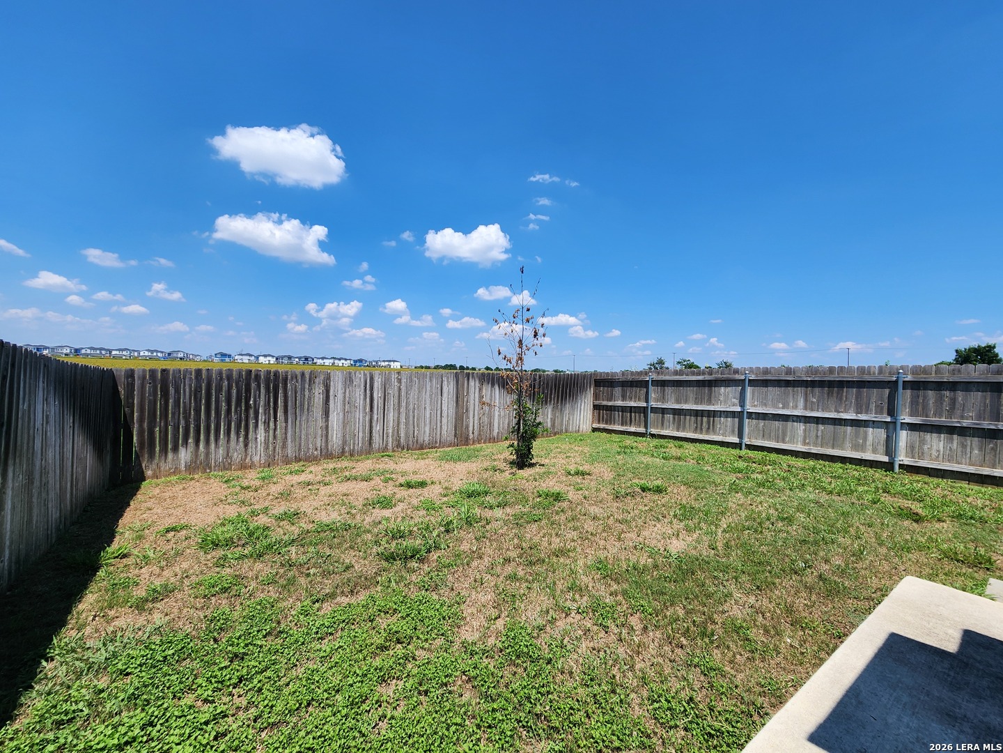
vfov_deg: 89.9
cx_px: 502
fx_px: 377
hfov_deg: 106.2
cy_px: 376
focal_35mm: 13
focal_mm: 2.2
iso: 50
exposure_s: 1/2038
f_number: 2.2
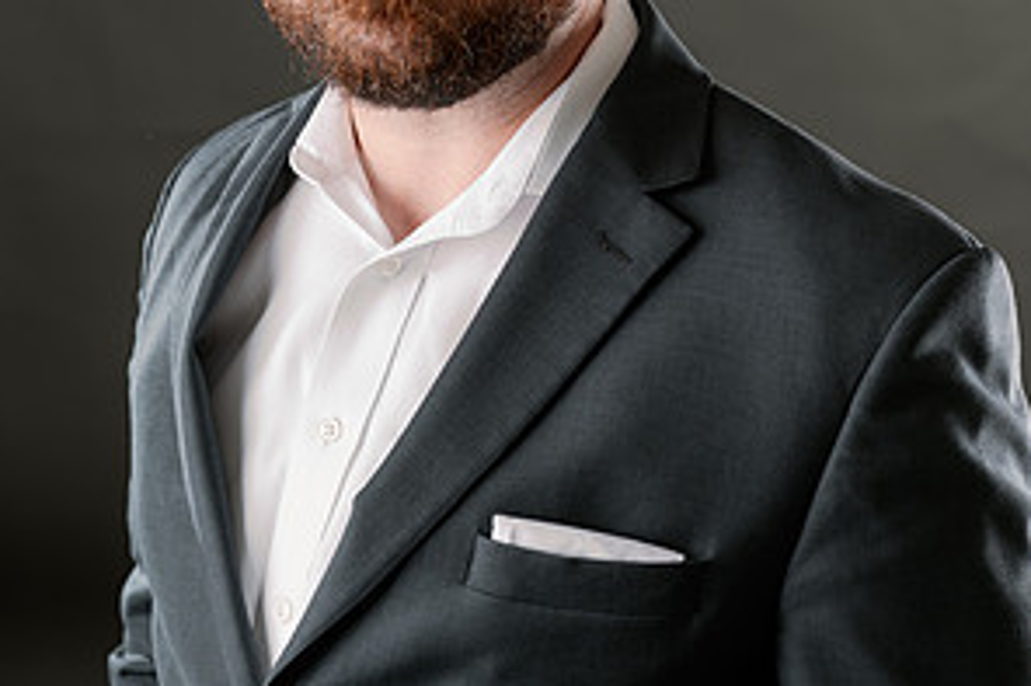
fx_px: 2175
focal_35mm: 76
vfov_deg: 17.8
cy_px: 171
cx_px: 517
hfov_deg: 26.7
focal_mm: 50
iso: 100
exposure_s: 1/200
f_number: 5
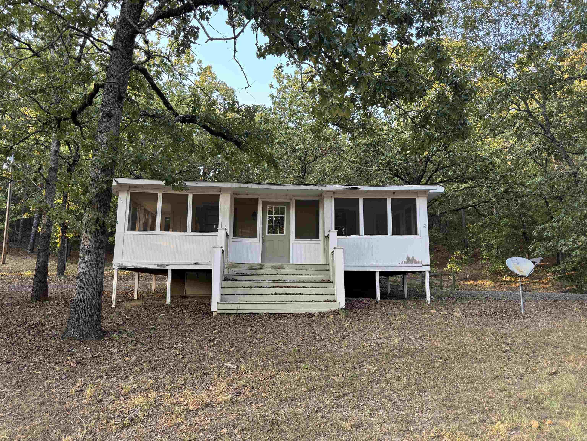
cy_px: 220
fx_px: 407
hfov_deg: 71.6
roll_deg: +0.4
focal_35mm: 24
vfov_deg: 56.8
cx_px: 294
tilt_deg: +9.5
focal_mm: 6.76
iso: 100
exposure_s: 1/121
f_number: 1.78
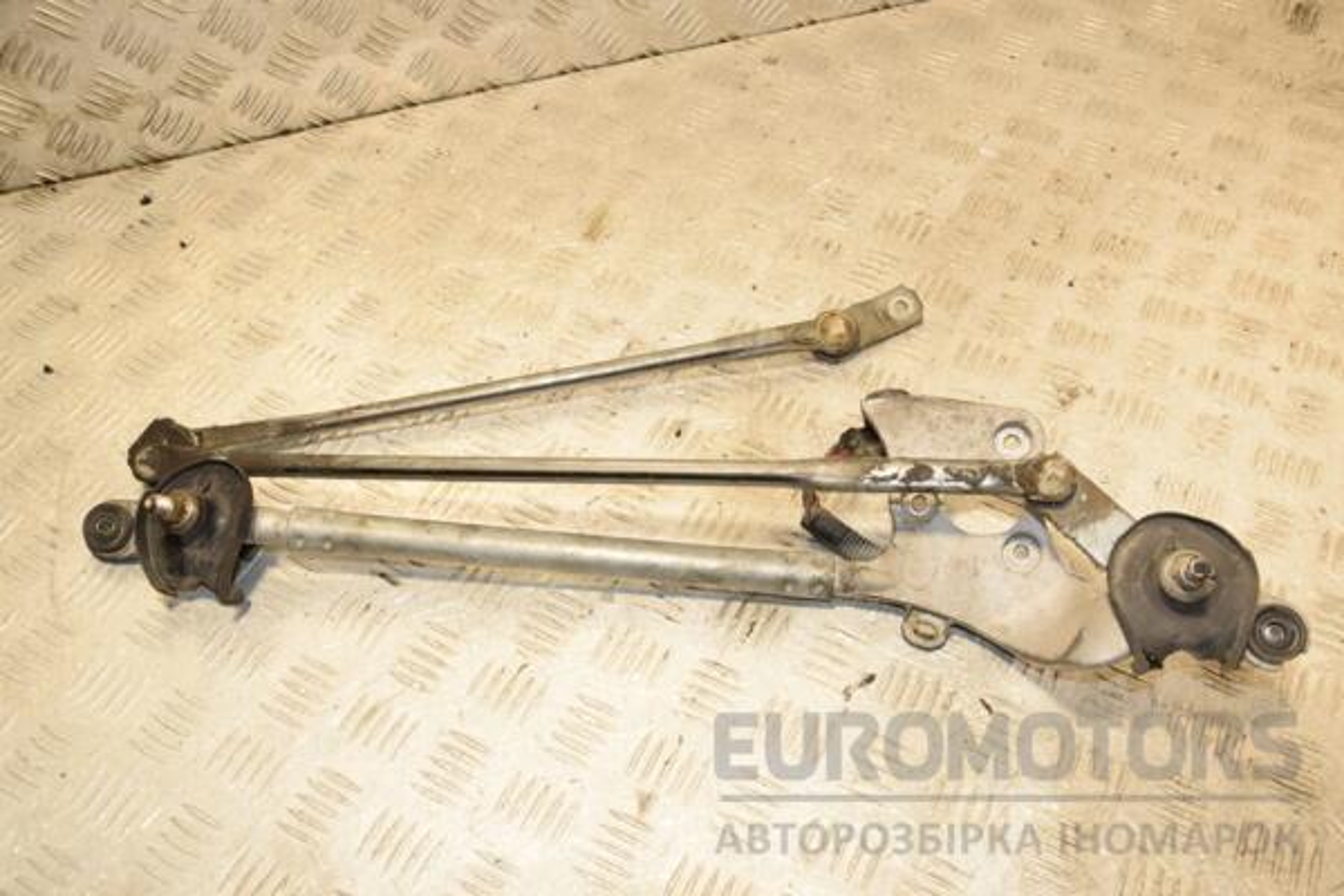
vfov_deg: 40.0
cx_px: 672
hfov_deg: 57.2
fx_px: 1232
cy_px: 448
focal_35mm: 33
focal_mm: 22
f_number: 6.3
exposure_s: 1/200
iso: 800
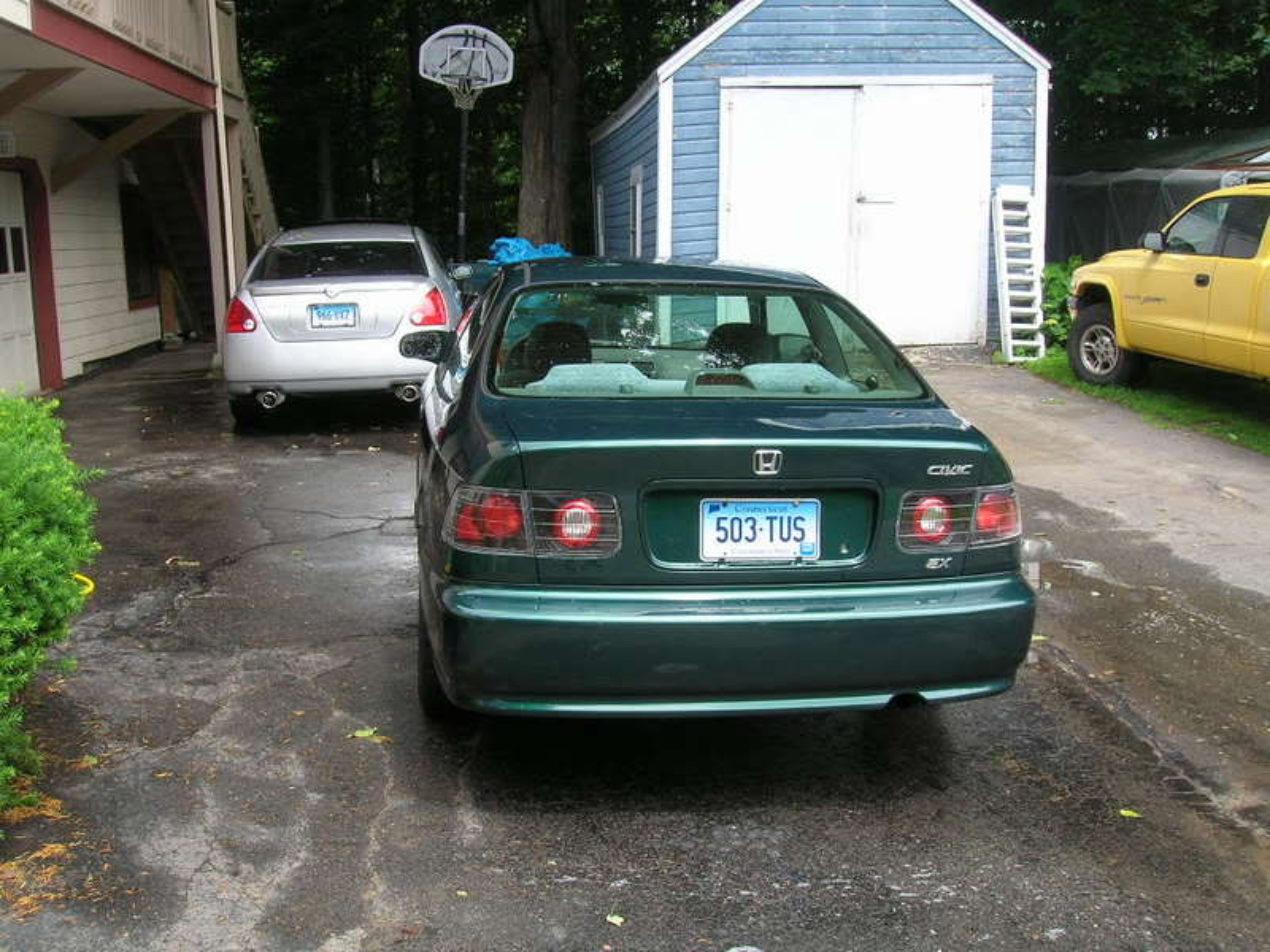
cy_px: 476
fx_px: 1247
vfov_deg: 41.8
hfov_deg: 54.0
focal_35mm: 34
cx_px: 635
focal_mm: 5.7
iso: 50
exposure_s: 1/85.5
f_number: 4.9
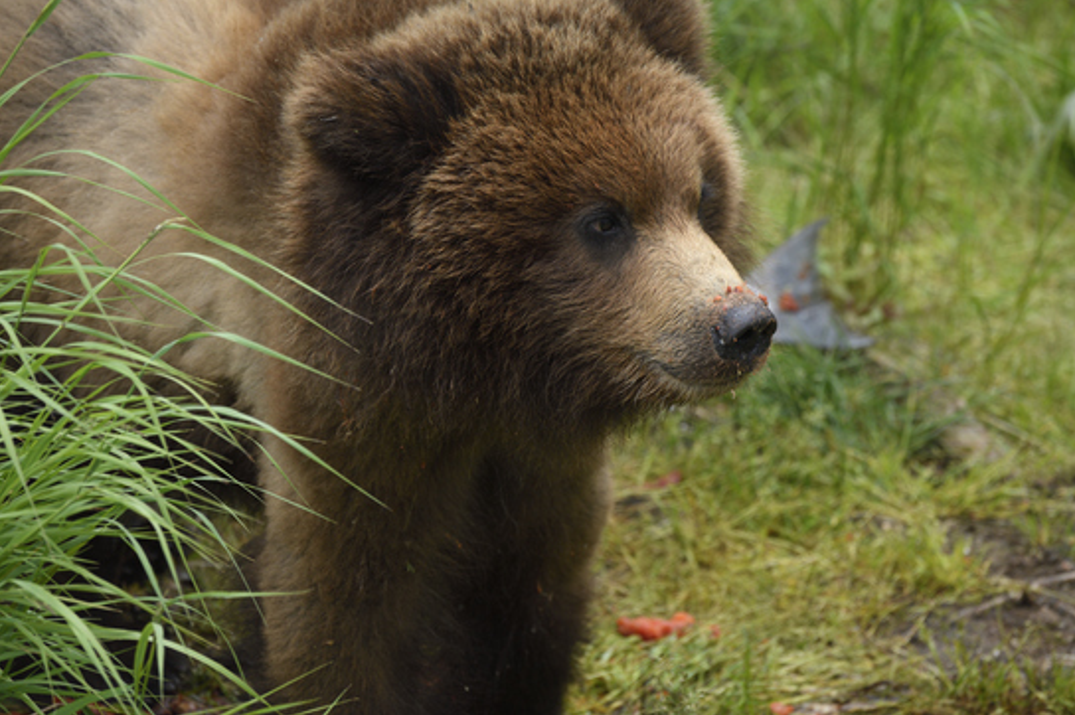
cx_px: 538
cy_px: 357
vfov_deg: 2.7
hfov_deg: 4.0
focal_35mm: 515
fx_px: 15369
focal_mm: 500
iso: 800
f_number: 7.1
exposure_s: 1/500
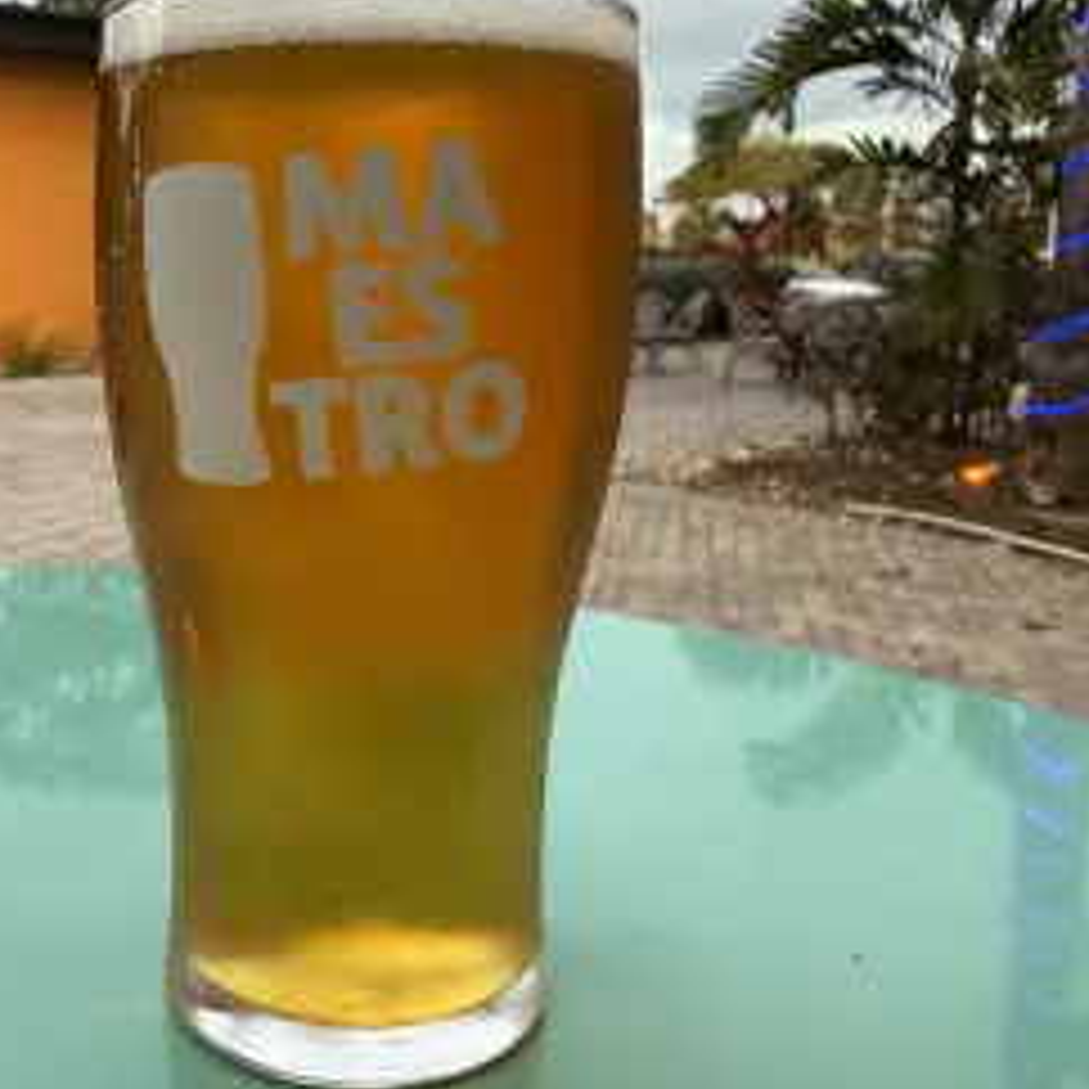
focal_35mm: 35
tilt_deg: -9.4
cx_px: 342
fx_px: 1246
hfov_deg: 46.3
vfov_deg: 47.1
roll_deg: -0.6
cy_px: 477
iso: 200
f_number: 2.2
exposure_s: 1/120
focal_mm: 2.22
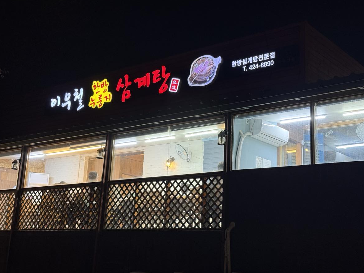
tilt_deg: +12.2
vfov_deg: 29.7
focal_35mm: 49
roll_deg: -1.6
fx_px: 515
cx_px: 182
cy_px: 136
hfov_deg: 38.9
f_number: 1.78
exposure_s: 1/60
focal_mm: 6.76
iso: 200
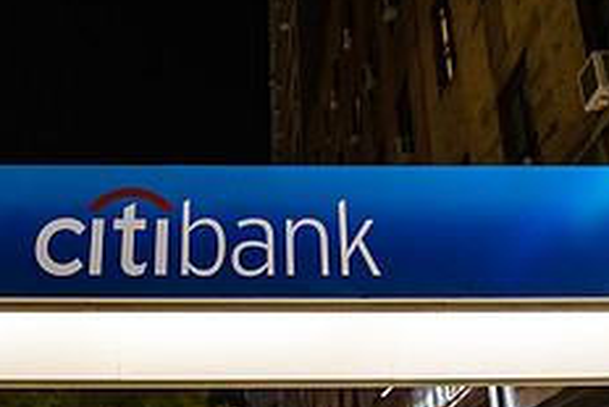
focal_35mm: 60
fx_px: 1016
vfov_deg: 21.7
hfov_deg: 33.2
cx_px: 231
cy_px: -12
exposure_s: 1/50
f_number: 3.2
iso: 1250
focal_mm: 24
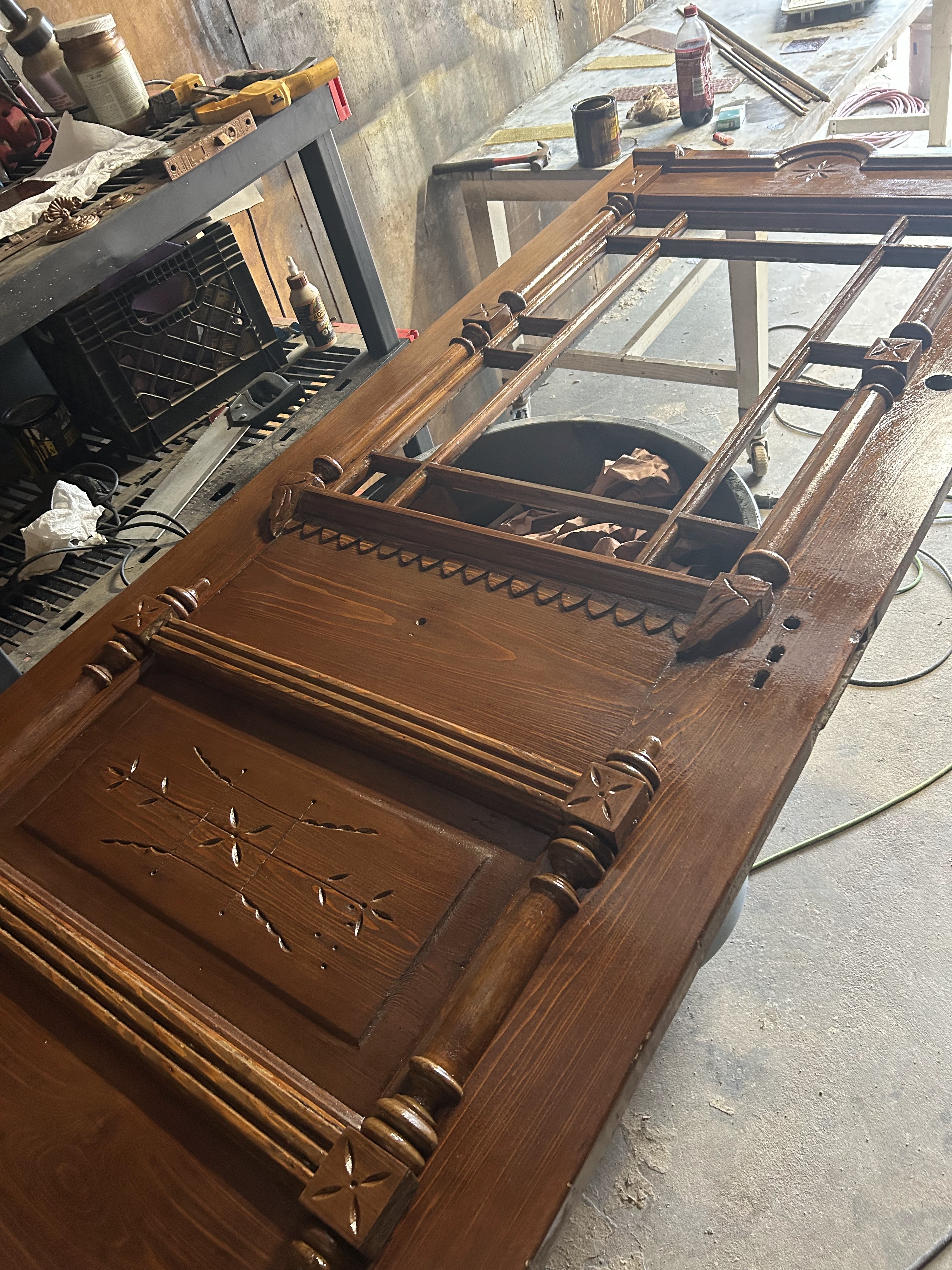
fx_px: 953
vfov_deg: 67.3
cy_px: 635
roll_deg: +18.6
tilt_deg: -41.5
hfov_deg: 53.1
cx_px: 476
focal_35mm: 26
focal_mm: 5.7
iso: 400
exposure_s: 1/40
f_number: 1.5
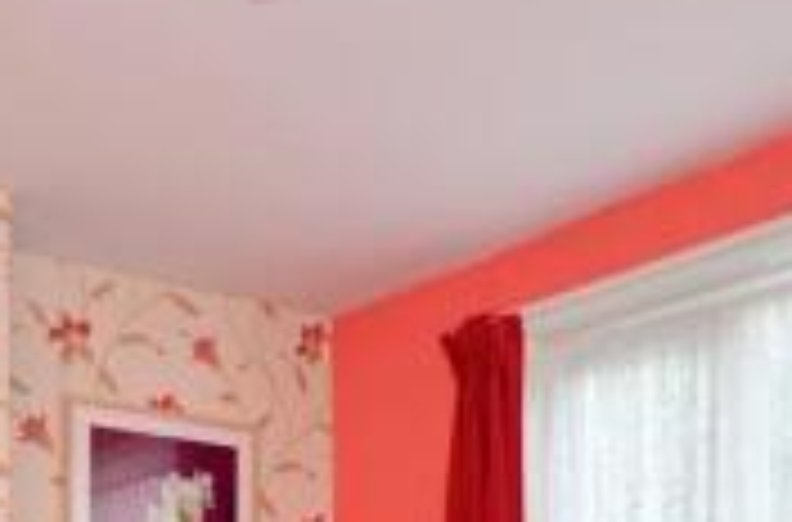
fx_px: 1228
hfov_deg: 35.4
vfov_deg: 21.5
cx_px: 266
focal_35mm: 56
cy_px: 693
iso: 200
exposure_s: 1/40
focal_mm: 10
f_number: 5
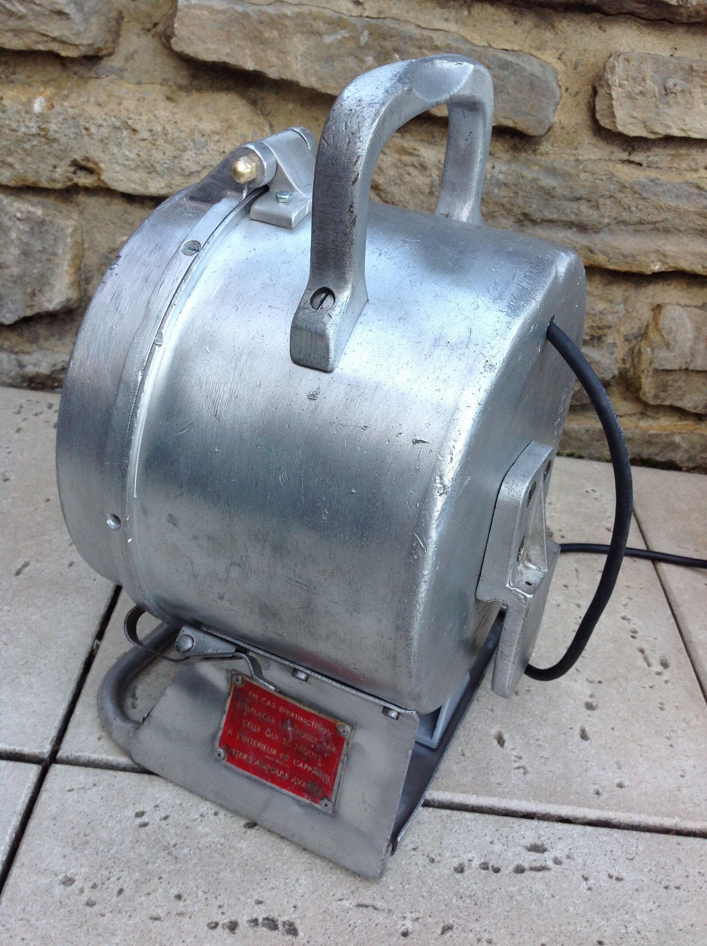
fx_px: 956
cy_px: 473
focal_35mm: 35
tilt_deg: -33.0
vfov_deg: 52.7
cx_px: 354
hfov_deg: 40.6
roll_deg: -6.9
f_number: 2.4
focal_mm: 4.28
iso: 64
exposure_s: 1/60
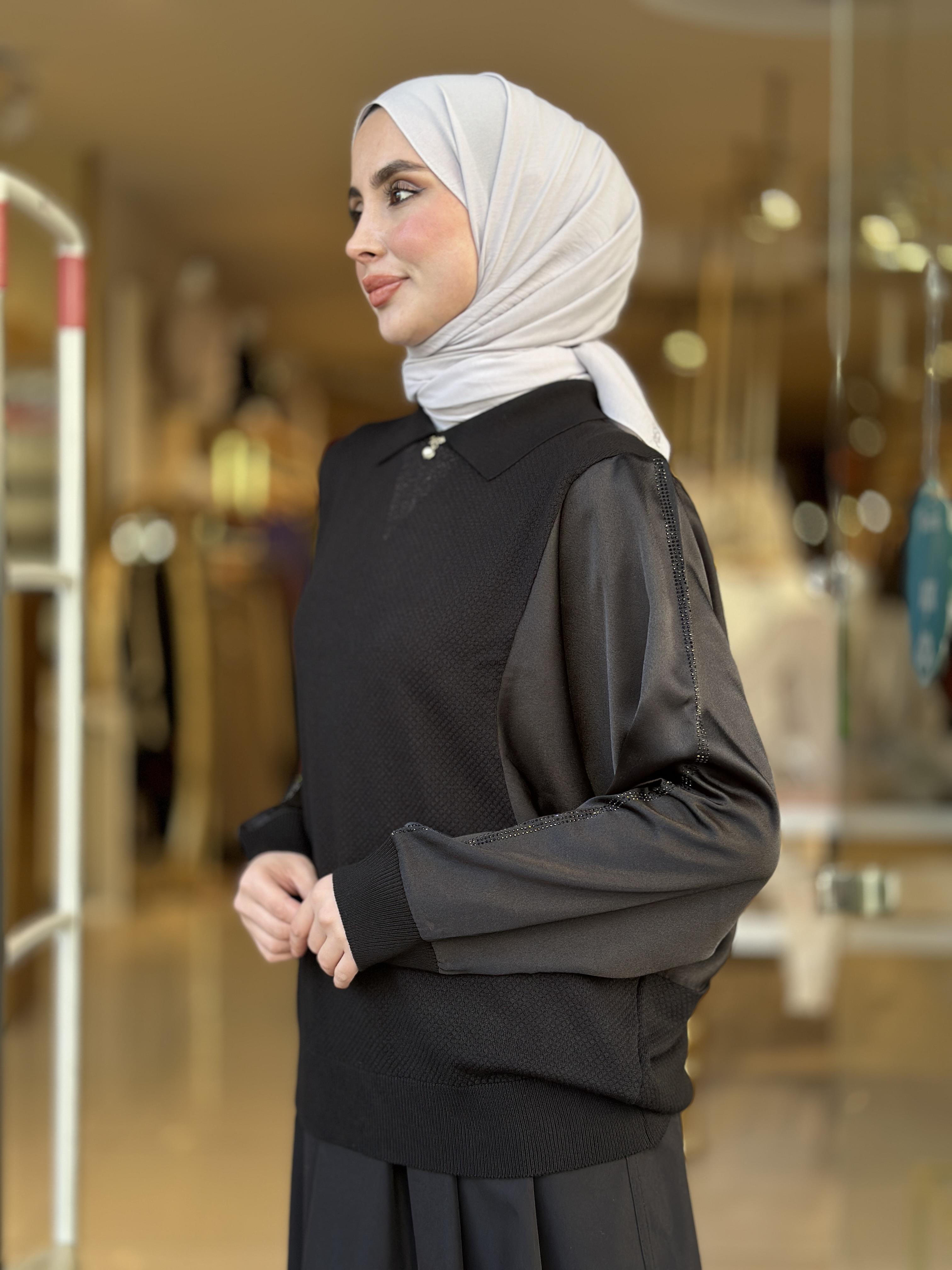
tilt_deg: -1.8
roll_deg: -1.5
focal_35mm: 48
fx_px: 1760
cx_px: 476
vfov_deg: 39.7
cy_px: 635
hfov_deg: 30.3
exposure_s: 1/276
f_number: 1.78
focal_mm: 6.86
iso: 80
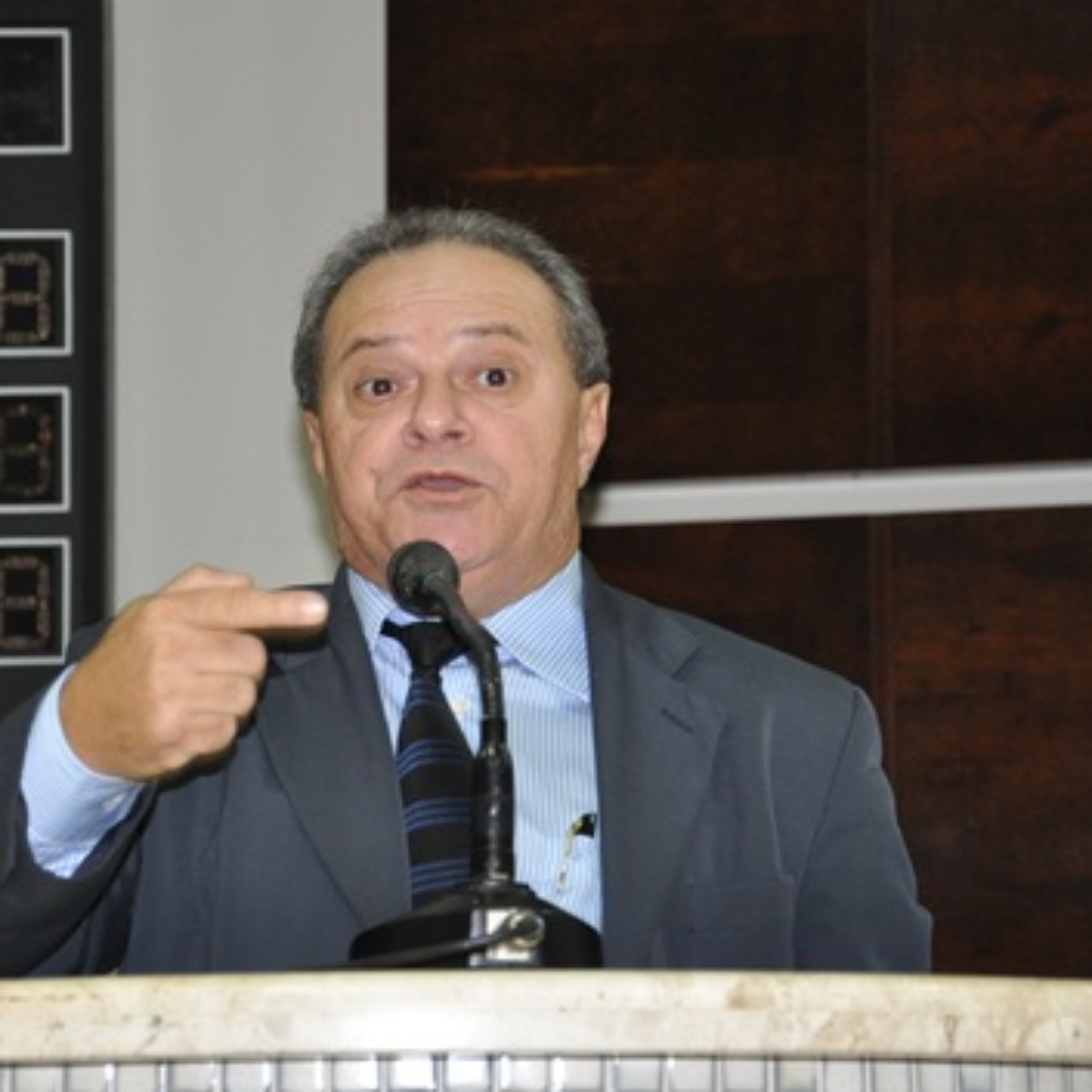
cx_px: 483
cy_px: 548
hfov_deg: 14.5
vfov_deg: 14.5
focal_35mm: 120
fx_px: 4283
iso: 1600
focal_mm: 62
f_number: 5.3
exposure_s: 1/60
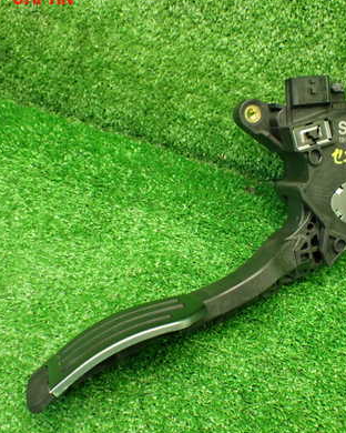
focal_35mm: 45
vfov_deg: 41.1
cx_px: 204
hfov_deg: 33.4
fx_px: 576
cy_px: 233
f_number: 2.3
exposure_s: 1/80
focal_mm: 5.4
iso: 800
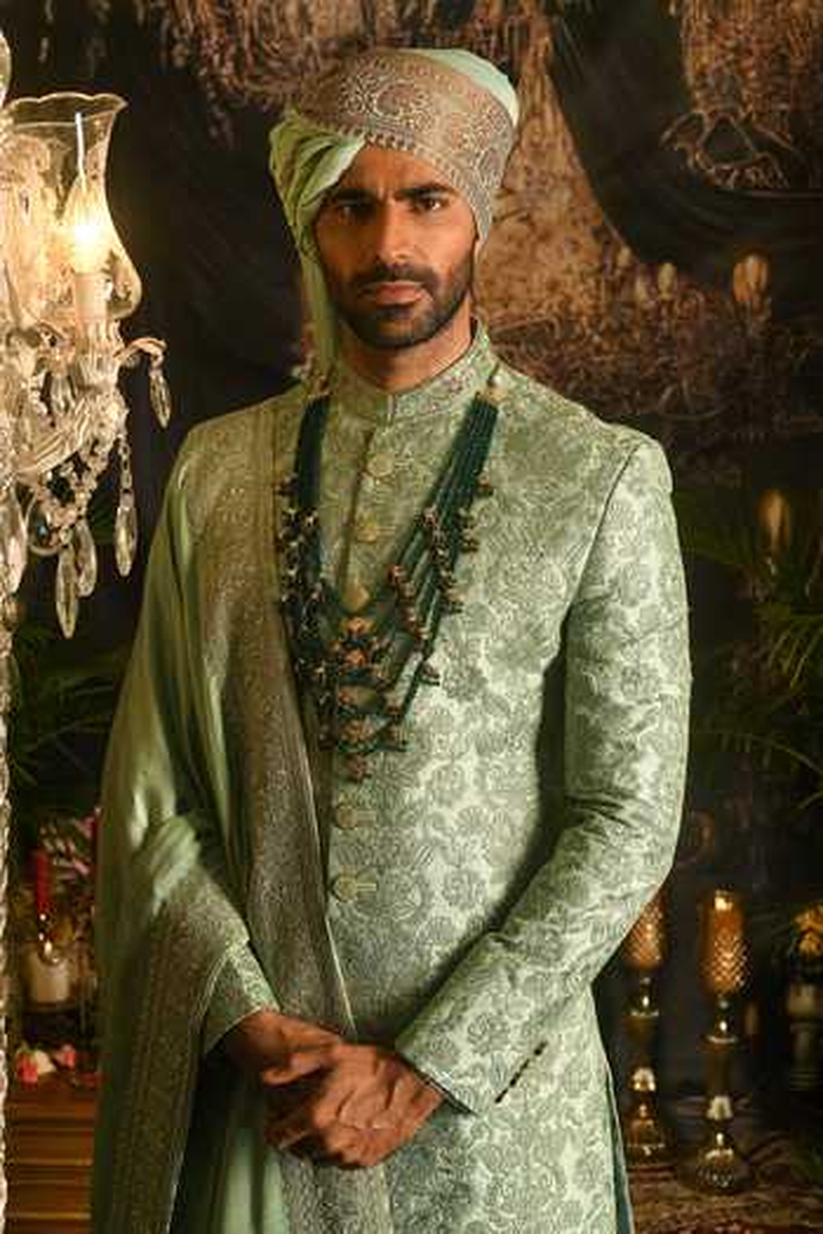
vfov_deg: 39.6
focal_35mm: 50
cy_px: 617
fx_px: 1714
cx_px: 412
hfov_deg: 27.0
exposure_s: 1/125
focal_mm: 50
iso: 160
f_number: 7.1
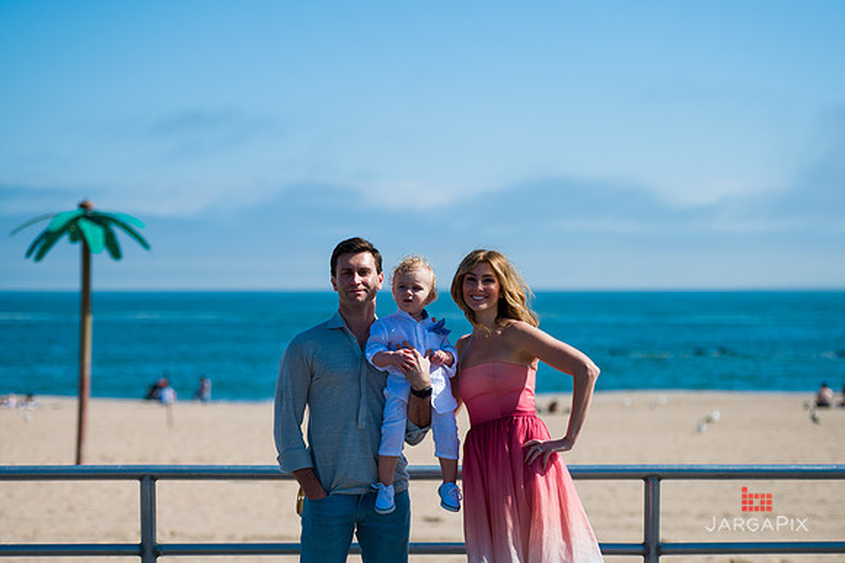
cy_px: 282
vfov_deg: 13.9
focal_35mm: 98
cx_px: 422
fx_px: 2299
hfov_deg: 20.8
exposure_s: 1/5000
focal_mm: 98
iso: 200
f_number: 3.2
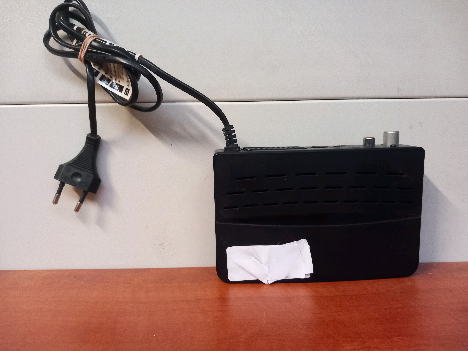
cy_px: 176
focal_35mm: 27
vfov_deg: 51.4
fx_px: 365
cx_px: 234
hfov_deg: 65.3
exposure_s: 1/20
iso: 400
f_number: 1.8
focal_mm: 4
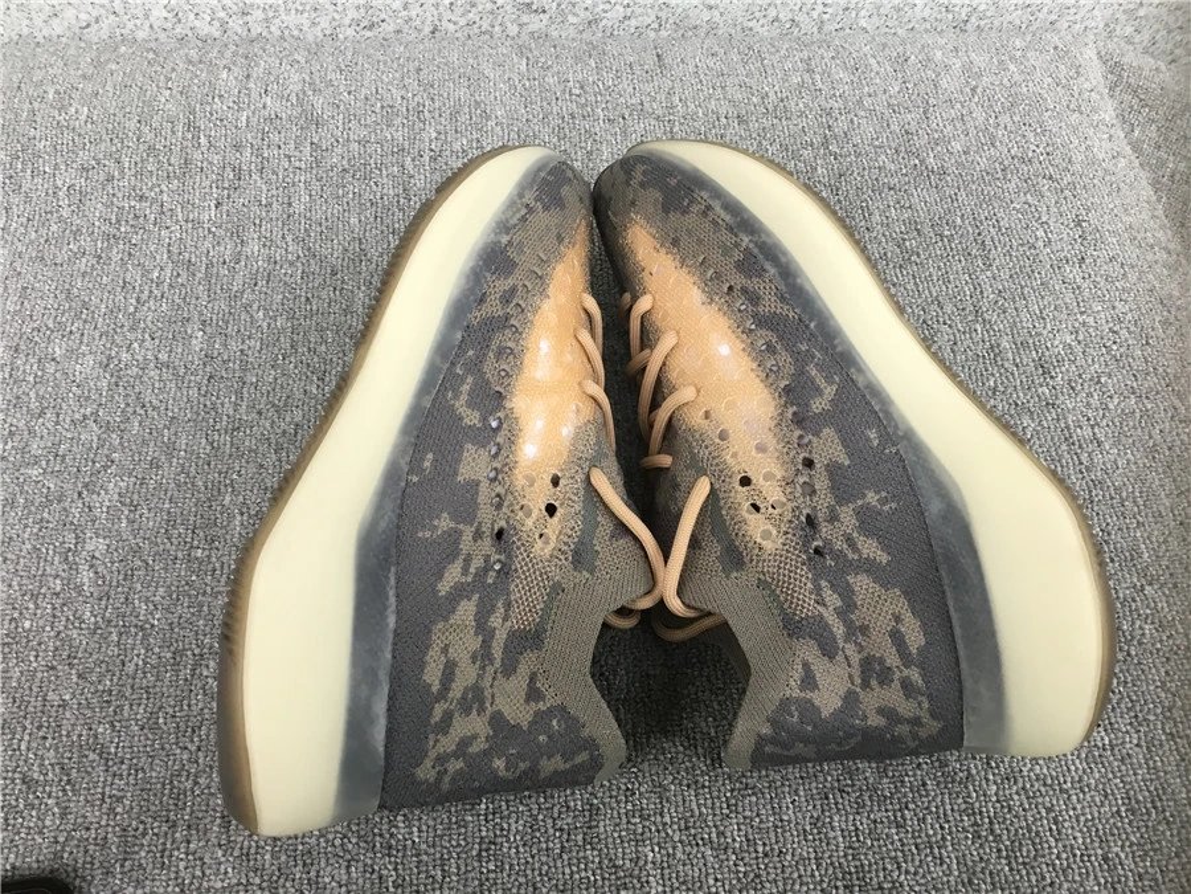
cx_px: 596
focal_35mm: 31
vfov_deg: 45.4
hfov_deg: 58.4
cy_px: 447
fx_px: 1067
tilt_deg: -57.3
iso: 32
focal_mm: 3.3
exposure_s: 1/33
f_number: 2.4
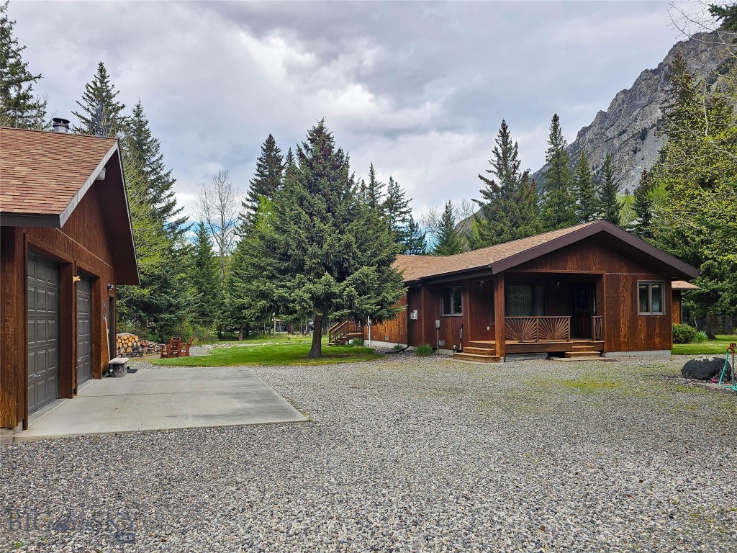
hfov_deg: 73.9
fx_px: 490
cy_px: 276
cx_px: 368
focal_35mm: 23
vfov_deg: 58.9
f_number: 1.7
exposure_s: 1/120
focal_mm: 6.3
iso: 12
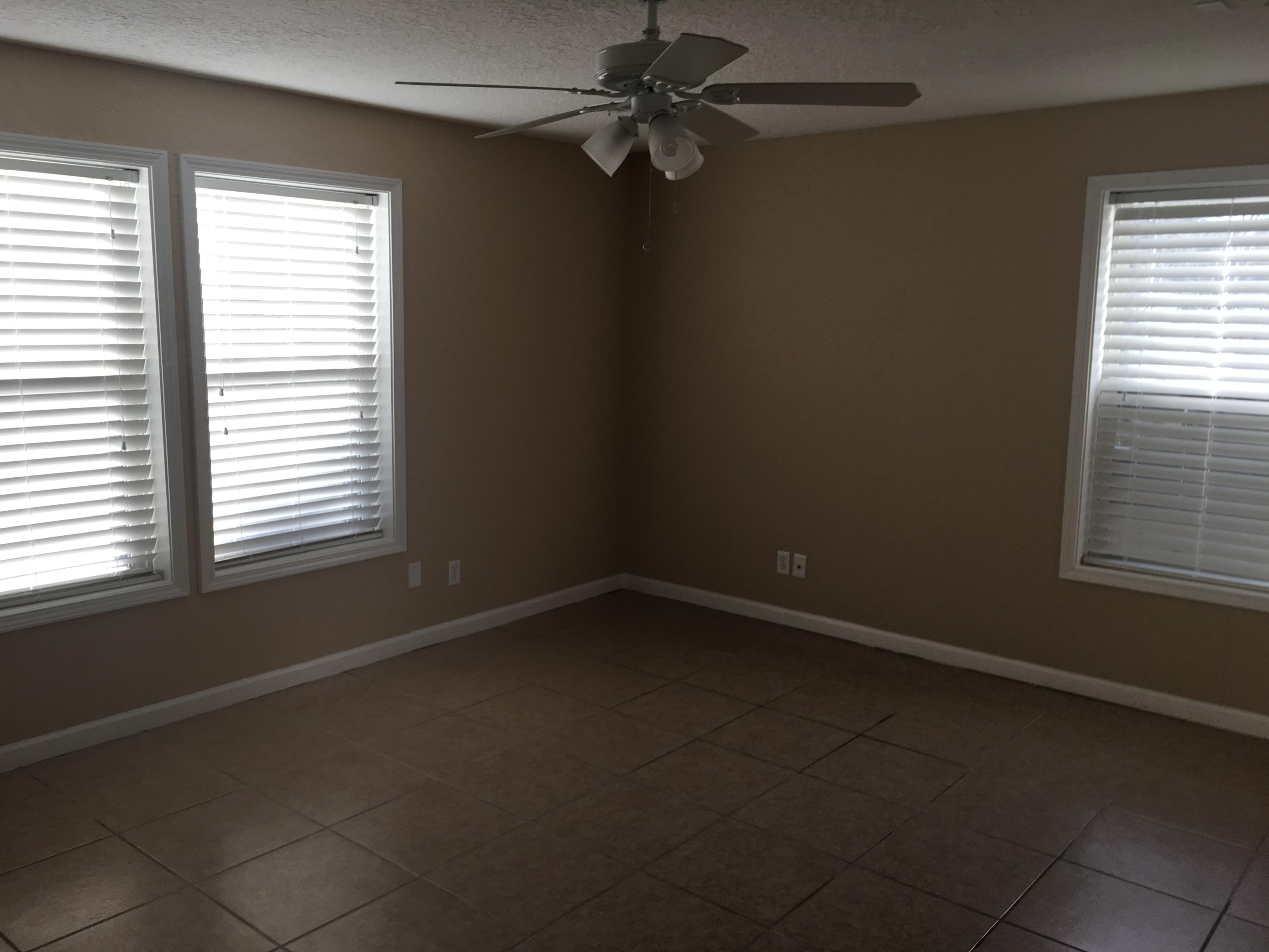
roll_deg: +0.1
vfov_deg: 48.2
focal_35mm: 29
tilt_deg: -7.1
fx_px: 1063
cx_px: 634
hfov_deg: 61.7
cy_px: 476
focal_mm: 4.15
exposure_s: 1/120
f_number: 2.2
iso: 25
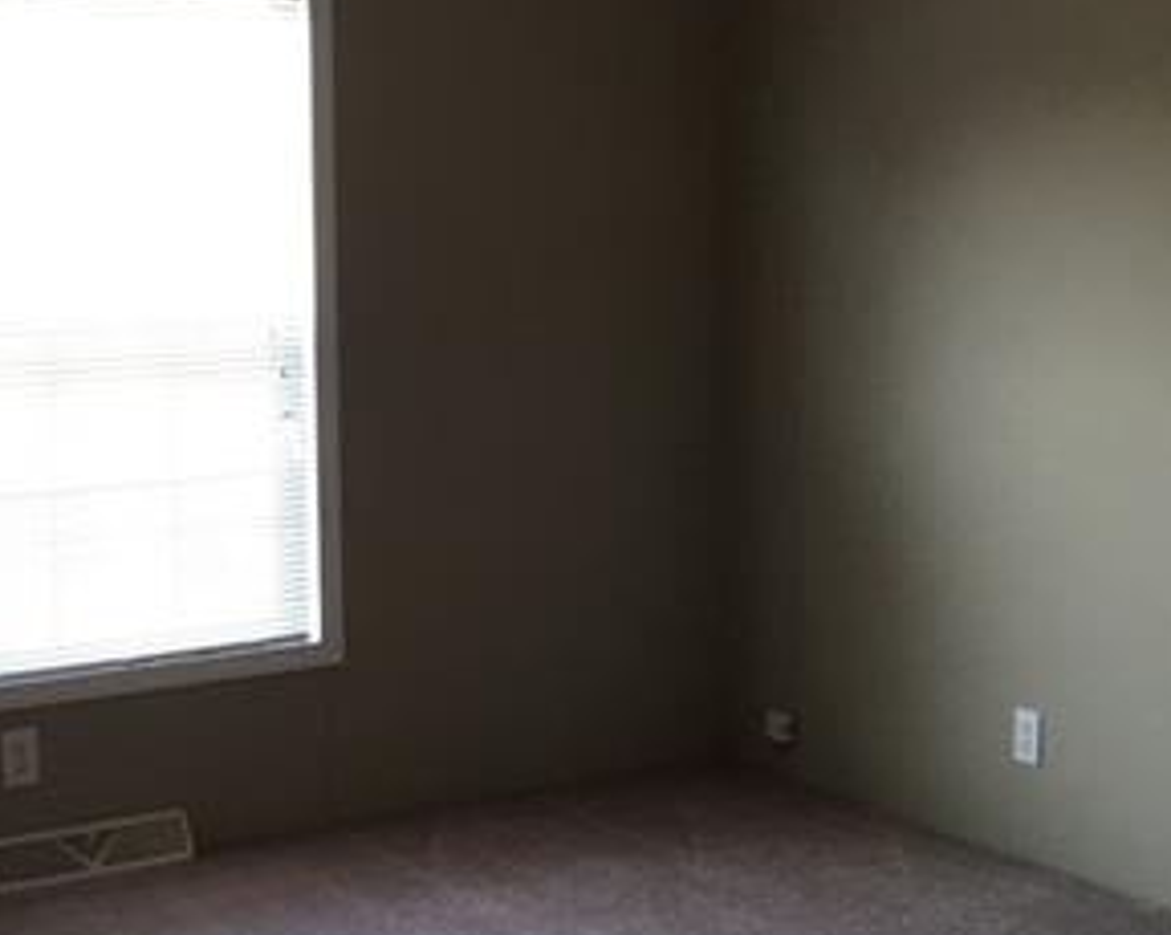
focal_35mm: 63
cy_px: 476
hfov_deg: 29.9
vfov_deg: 24.2
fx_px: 2182
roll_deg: +1.5
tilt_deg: -6.9
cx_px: 415
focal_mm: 4.15
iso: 40
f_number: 2.2
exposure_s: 1/30
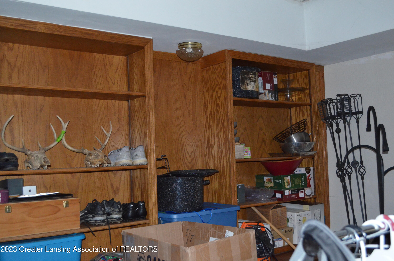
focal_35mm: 39
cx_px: 197
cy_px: 130
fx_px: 426
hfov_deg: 49.6
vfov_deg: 34.1
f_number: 4.2
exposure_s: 1/60
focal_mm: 26
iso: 3200
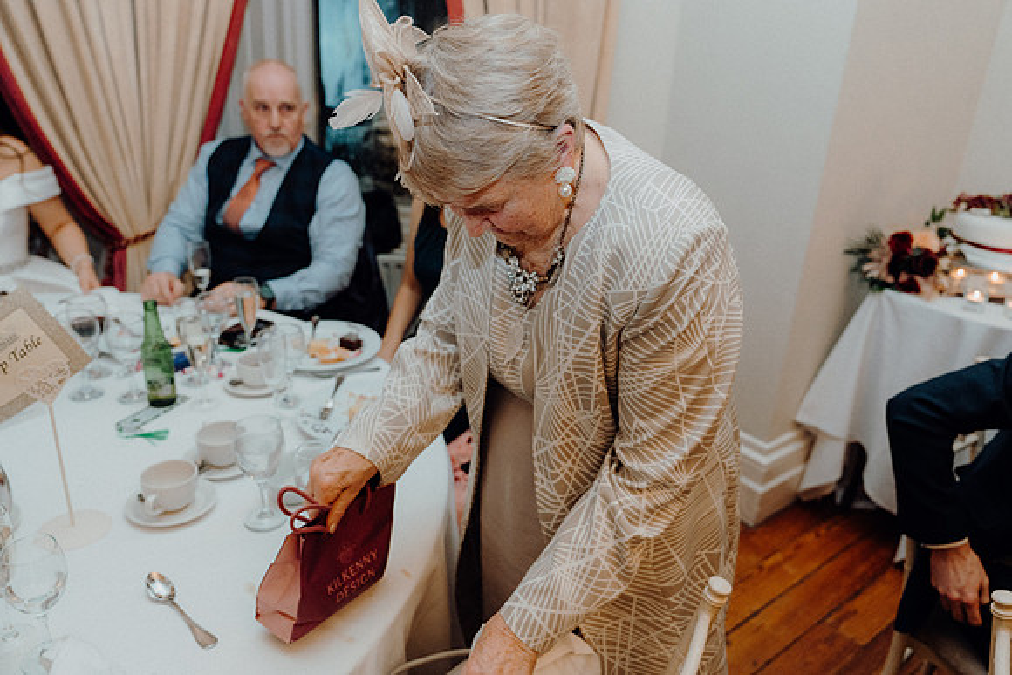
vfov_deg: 45.0
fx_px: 815
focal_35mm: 29
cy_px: 338
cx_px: 506
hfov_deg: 63.6
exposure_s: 1/160
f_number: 3.5
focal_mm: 29
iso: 2500
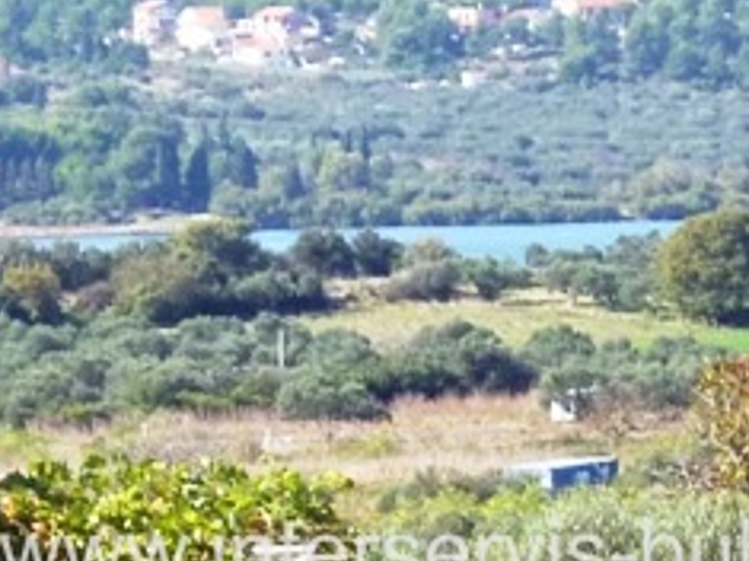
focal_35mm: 642
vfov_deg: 2.3
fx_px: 13884
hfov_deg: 3.1
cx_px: 465
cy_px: 548
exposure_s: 1/125
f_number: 6.5
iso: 160
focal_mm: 20
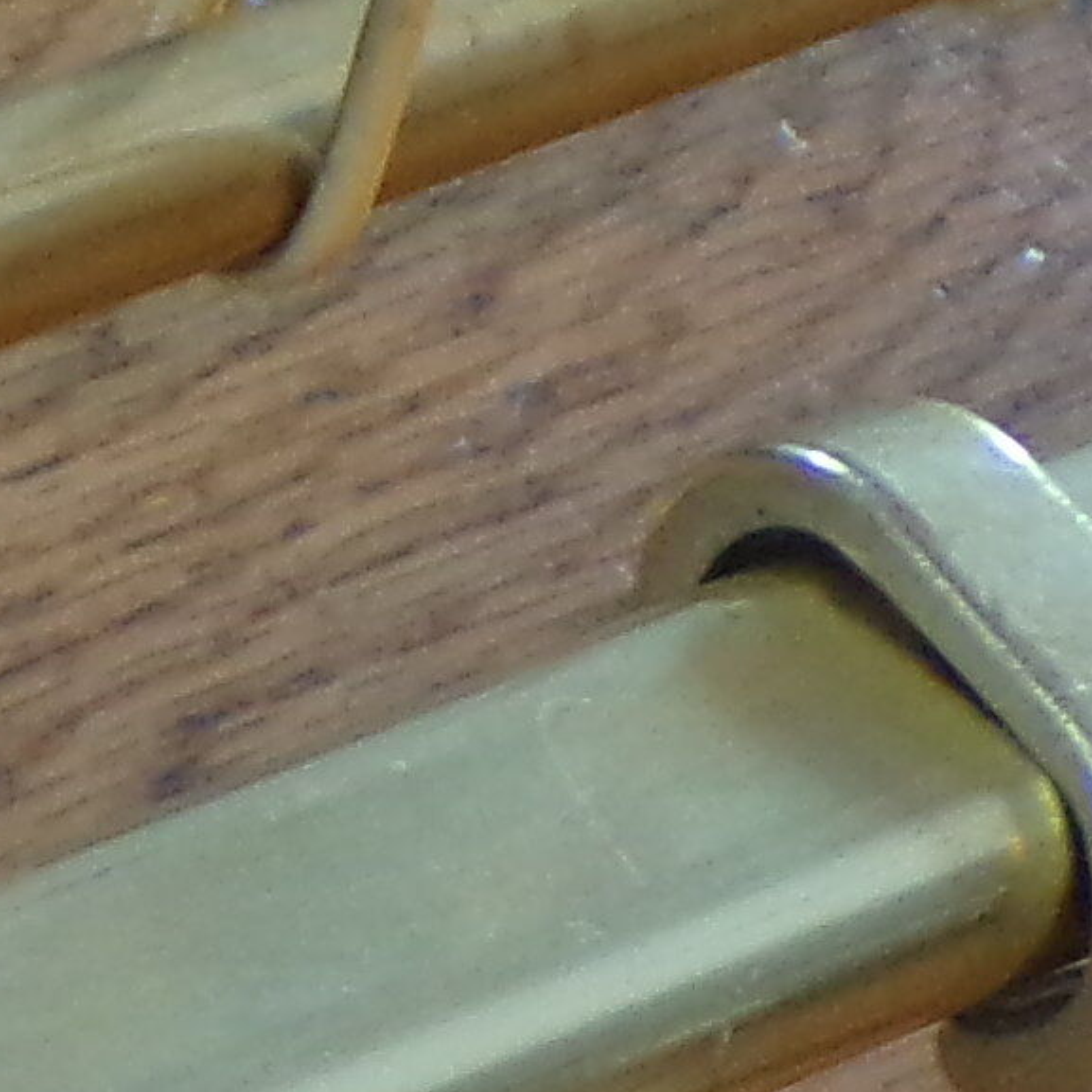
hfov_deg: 4.9
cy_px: 2534
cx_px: -1840
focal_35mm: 346
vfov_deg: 4.9
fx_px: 12349
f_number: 3.5
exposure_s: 1/20
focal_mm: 8.7
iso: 200
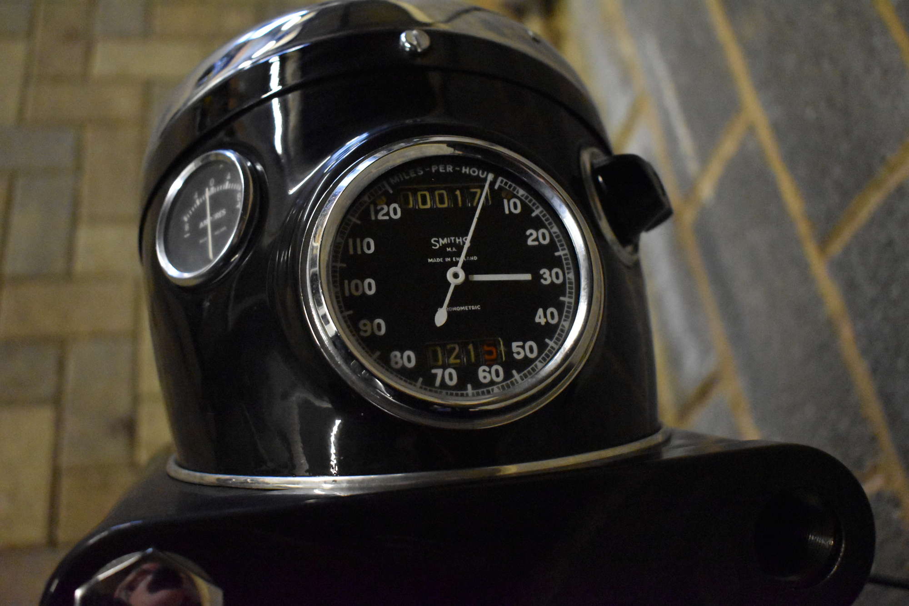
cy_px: 303
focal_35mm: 38
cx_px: 454
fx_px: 947
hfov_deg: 51.3
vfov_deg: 35.5
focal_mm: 25
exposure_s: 1/125
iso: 10000
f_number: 4
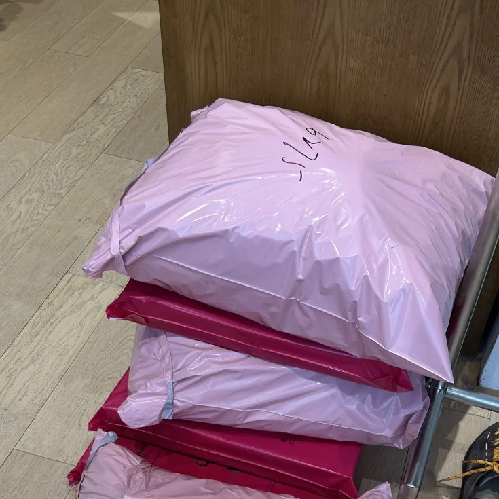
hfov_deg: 37.5
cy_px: 403
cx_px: 275
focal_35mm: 45
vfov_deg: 36.2
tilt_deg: -49.7
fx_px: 734
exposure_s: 1/100
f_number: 1.5
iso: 40
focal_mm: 5.7
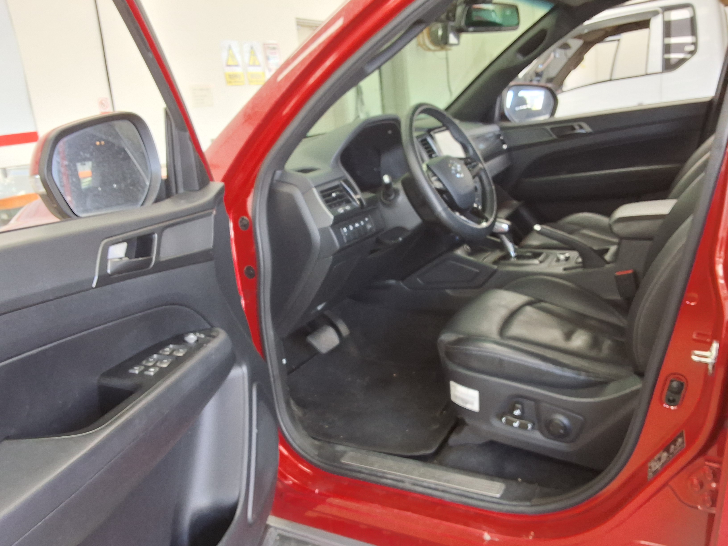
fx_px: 589
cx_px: 364
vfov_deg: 49.7
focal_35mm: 28
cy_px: 273
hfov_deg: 63.4
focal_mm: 2.91
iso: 80
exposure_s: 1/40
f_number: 1.9
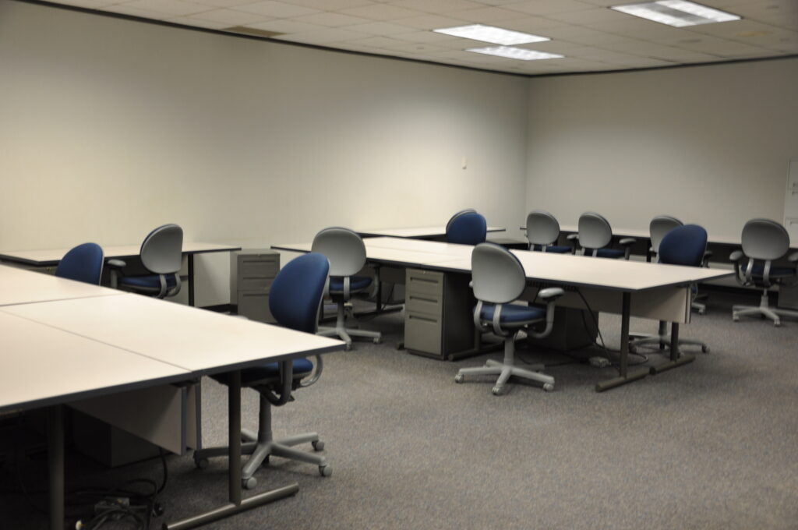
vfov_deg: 34.1
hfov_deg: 49.6
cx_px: 399
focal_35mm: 39
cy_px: 265
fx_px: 863
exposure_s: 1/8
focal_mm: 26
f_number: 4
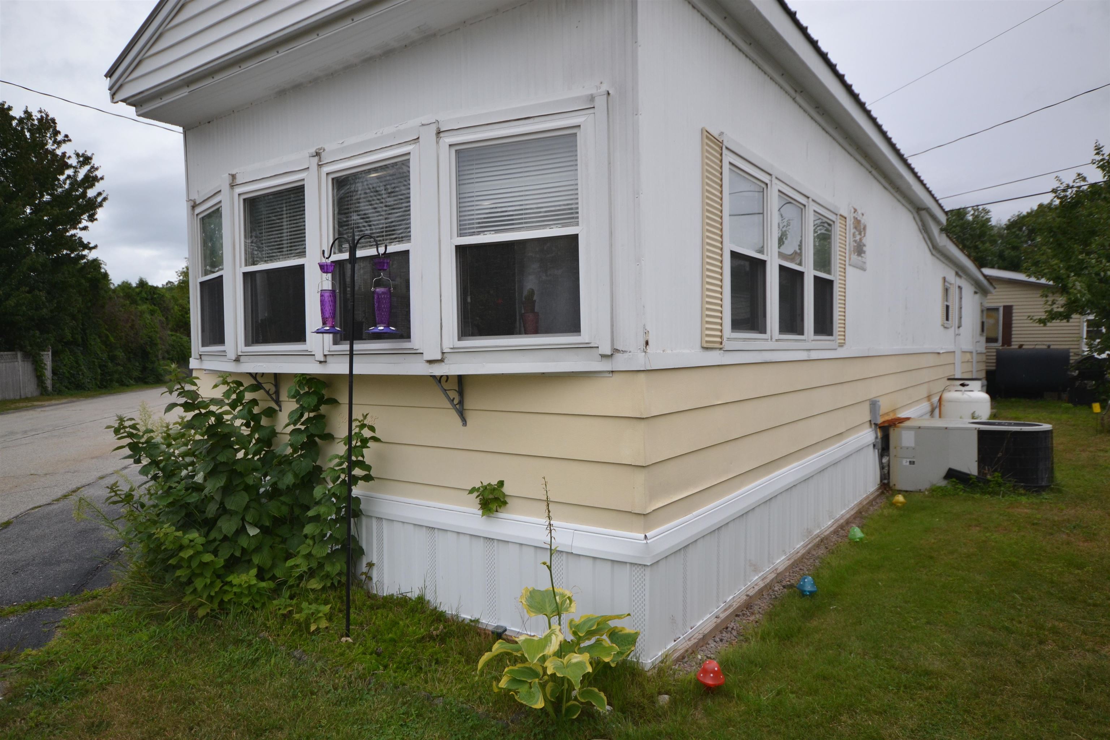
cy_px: 370
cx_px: 555
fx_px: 694
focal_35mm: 22
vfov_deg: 56.1
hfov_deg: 77.3
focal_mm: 15
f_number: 5.6
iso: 400
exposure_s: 1/800
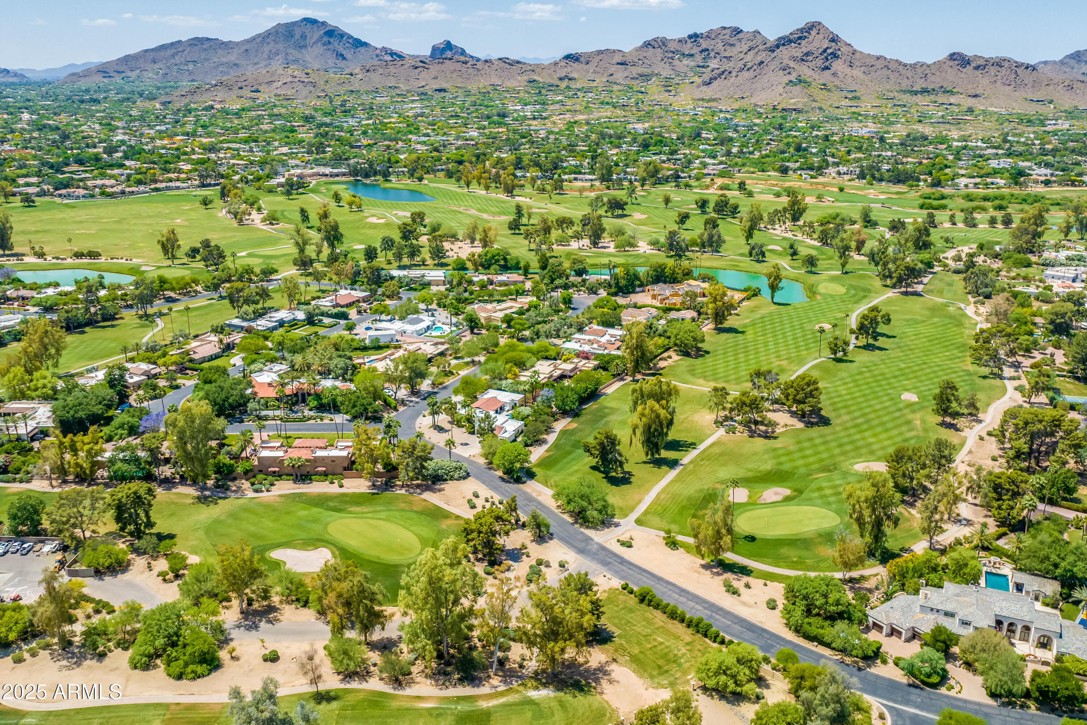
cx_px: 544
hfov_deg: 53.1
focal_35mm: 36
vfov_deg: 36.9
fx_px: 1087
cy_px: 362
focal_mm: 24
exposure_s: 1/60
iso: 100
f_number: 9
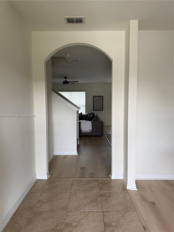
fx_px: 161
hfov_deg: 56.8
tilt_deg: -5.1
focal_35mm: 24
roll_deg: +1.0
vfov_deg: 71.6
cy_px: 116
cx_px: 87
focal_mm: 6.76
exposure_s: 1/121
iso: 125
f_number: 1.78
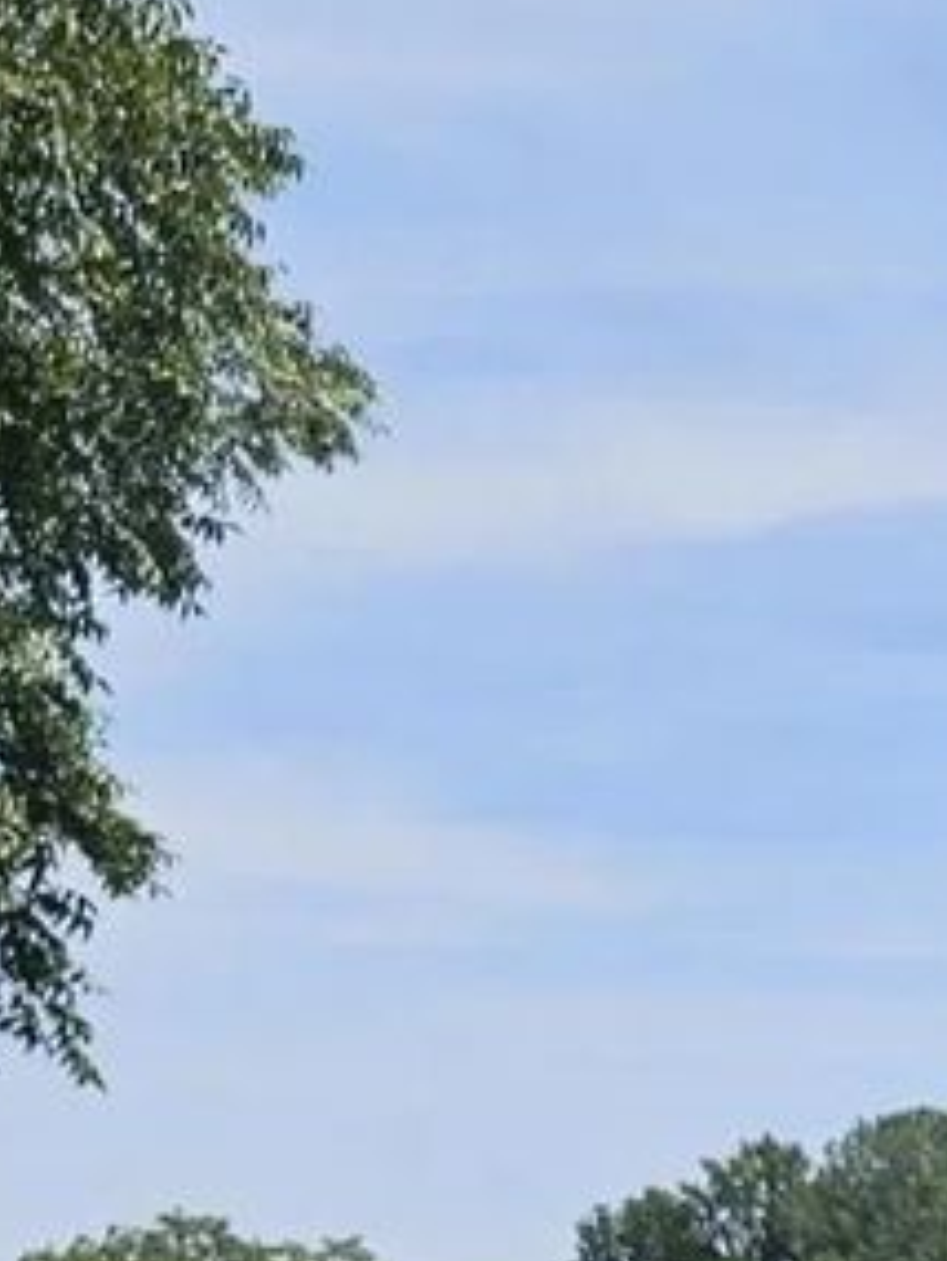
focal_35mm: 110
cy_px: 1869
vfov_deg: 16.4
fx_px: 4009
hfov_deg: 11.7
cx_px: 2067
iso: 25
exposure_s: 1/3059
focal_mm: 5.4
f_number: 1.8
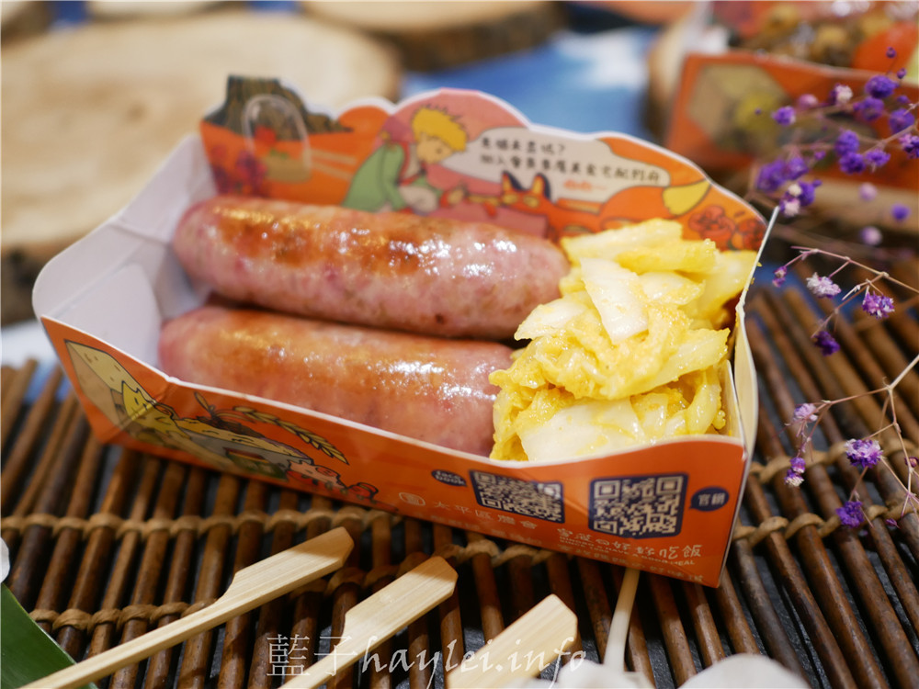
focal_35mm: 30
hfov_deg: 60.0
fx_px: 796
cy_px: 344
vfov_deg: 46.8
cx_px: 460
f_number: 1.7
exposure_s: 1/60
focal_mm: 15
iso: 800
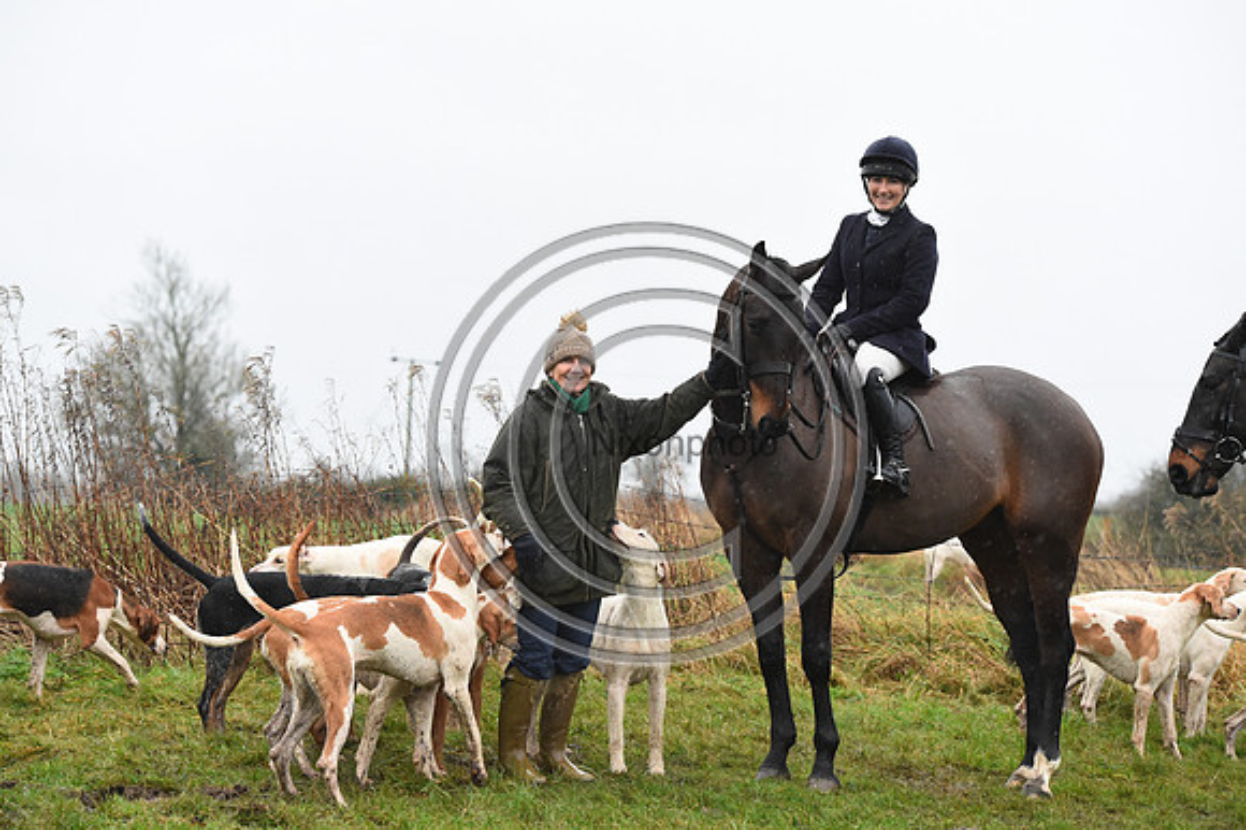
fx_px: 3459
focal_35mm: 100
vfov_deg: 13.7
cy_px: 415
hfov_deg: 20.4
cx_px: 623
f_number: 4.5
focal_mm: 100
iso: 4000
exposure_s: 1/800
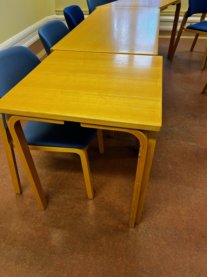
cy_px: 138
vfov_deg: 67.3
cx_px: 104
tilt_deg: -40.9
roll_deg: +3.1
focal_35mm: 26
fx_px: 207
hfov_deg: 53.0
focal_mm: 5.1
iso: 64
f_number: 1.6
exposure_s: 1/100
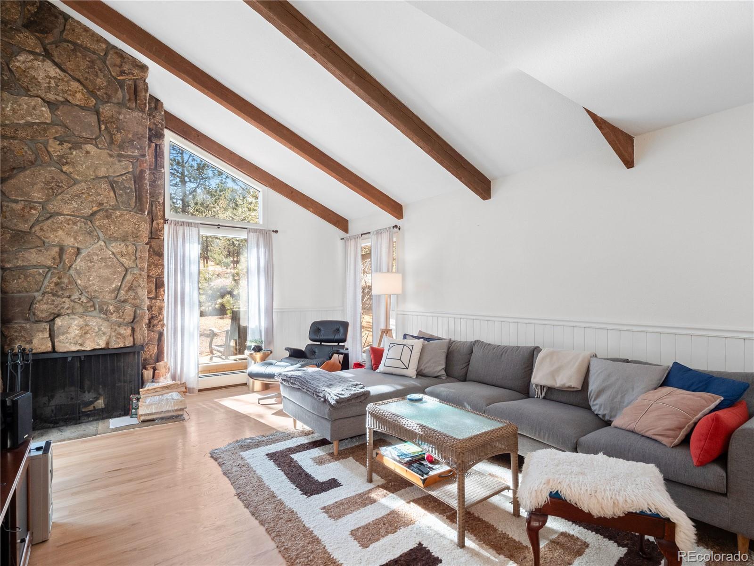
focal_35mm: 18
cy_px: 283
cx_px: 377
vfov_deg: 71.6
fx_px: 392
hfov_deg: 87.8
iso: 400
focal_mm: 9
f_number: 7.1
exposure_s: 1/20
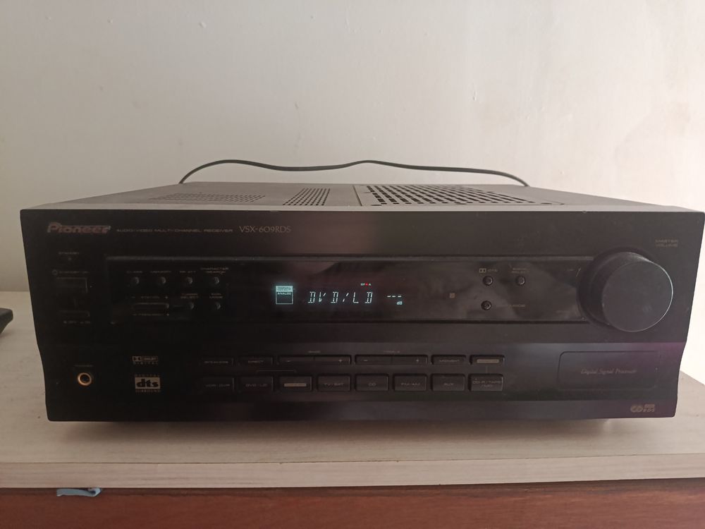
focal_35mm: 24
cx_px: 352
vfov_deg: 56.8
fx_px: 489
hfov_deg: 71.6
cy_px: 264
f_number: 1.7
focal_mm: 5.24
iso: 1250
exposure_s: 1/25
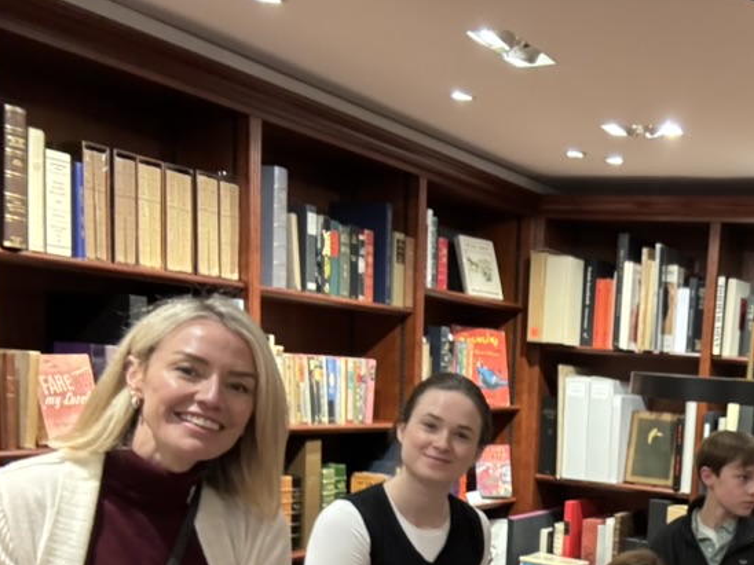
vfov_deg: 31.7
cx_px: 670
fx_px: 937
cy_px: 525
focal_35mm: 43
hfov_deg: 40.7
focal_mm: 2.69
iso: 250
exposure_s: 1/33
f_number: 1.9
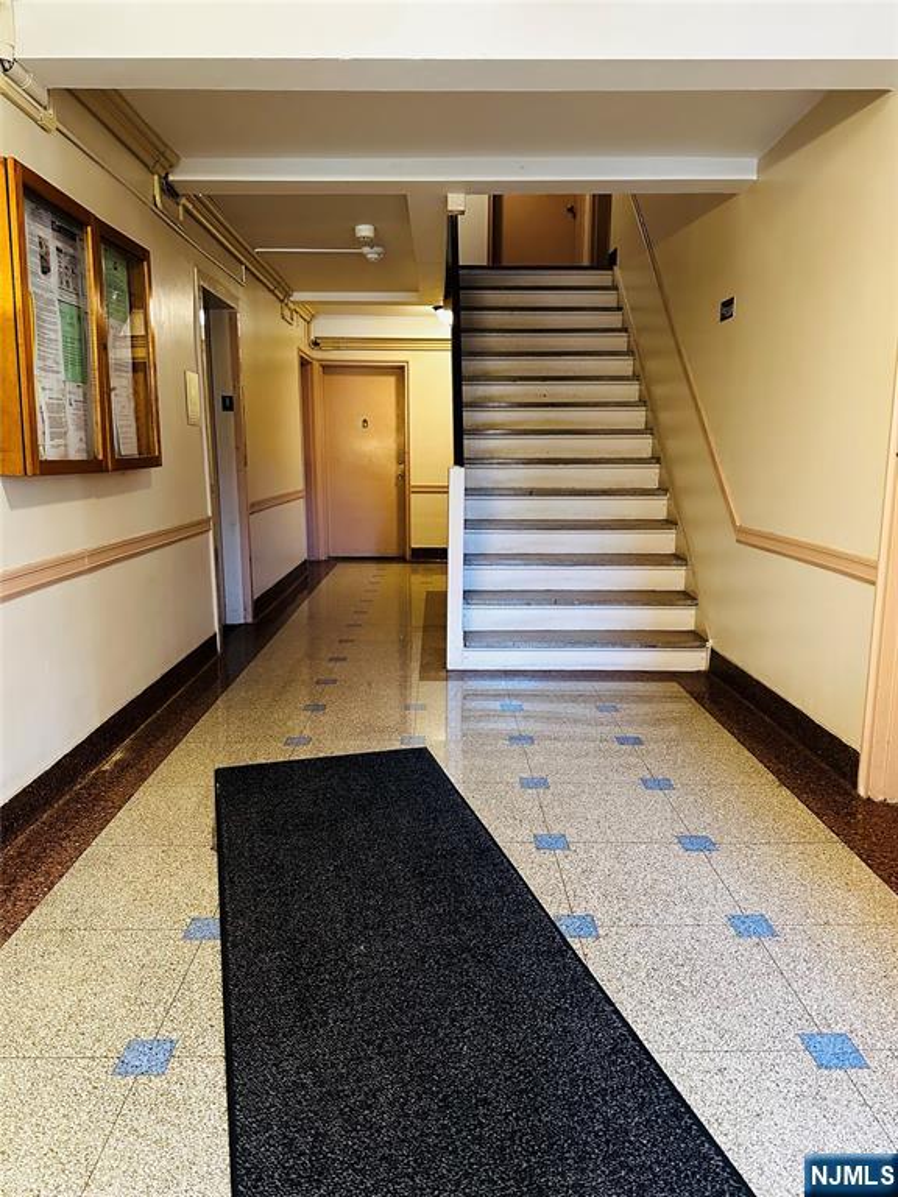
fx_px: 830
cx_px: 449
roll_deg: -0.4
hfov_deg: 56.8
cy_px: 598
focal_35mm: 24
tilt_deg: -9.0
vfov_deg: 71.6
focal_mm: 6.86
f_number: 1.78
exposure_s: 1/60
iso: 640
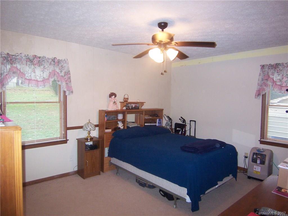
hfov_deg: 73.9
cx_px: 144
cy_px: 108
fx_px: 191
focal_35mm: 23
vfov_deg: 58.9
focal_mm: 3.8
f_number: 2.8
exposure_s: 1/30
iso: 200
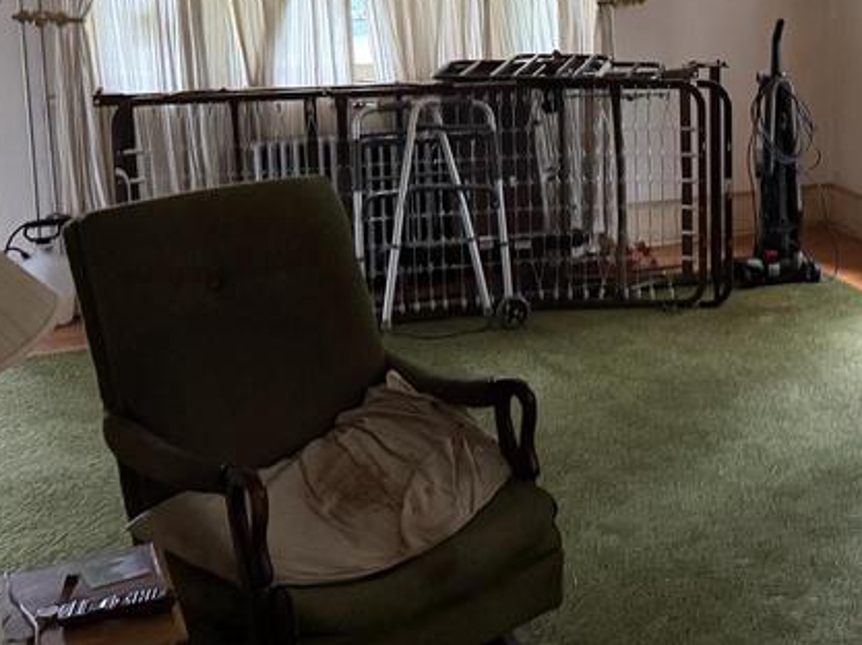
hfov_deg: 29.9
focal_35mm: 59
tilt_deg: -7.0
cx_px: 914
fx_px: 1468
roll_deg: -0.7
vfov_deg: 24.3
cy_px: 118
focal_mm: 6.76
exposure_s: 1/40
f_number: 1.78
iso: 800
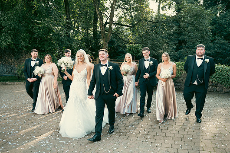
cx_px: 112
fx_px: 224
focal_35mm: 35
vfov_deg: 37.9
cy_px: 71
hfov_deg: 54.4
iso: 160
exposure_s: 1/160
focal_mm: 32
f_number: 3.5
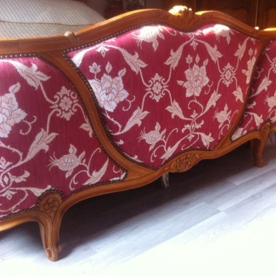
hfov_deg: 39.7
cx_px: 177
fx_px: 379
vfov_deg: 40.0
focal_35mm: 42
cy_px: 137
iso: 160
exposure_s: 1/15
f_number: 2.8
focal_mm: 3.85
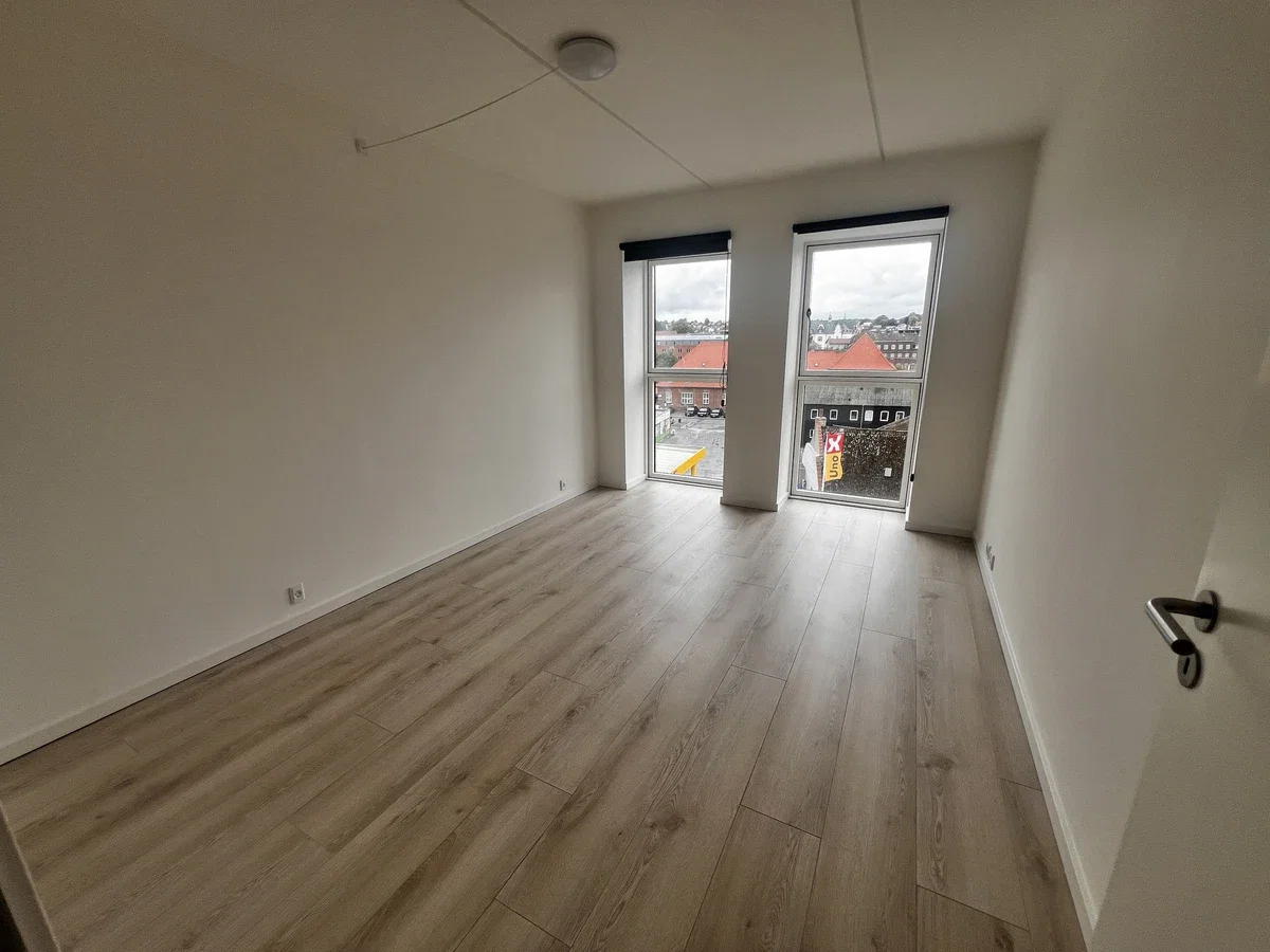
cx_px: 635
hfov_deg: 106.2
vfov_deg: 89.9
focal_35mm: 13
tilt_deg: -14.1
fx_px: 477
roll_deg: +0.6
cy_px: 476
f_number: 1.8
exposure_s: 1/369
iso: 32
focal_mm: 1.57
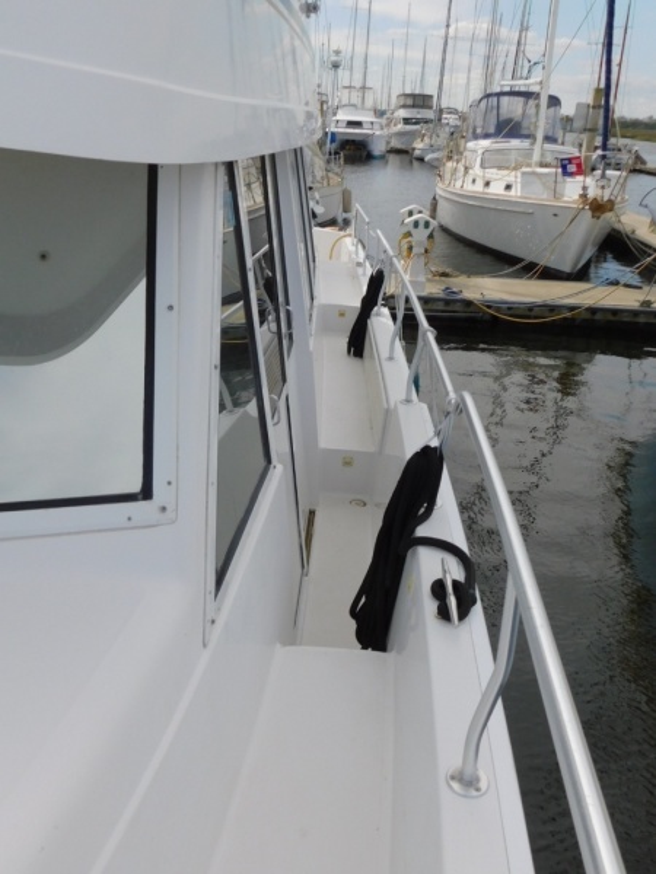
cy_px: 437
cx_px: 328
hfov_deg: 46.8
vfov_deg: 60.0
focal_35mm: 30
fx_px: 758
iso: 125
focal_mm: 5.3
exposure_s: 1/400
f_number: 6.4
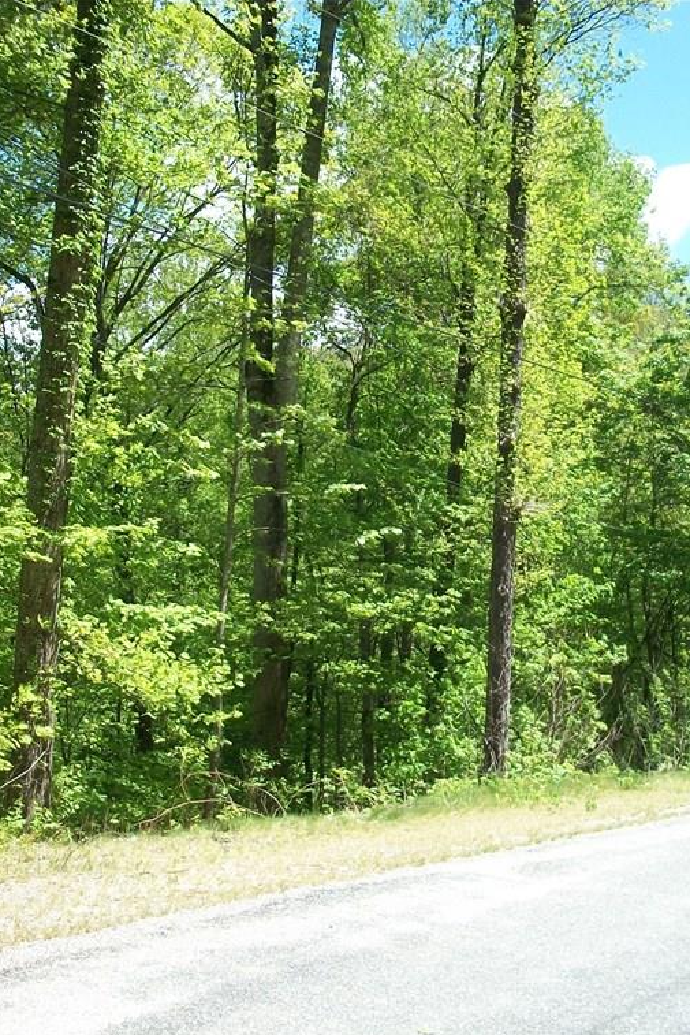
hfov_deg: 29.8
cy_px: 524
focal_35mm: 45
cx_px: 407
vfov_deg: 43.6
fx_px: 1293
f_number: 2.9
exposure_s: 1/500
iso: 80
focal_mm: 5.7
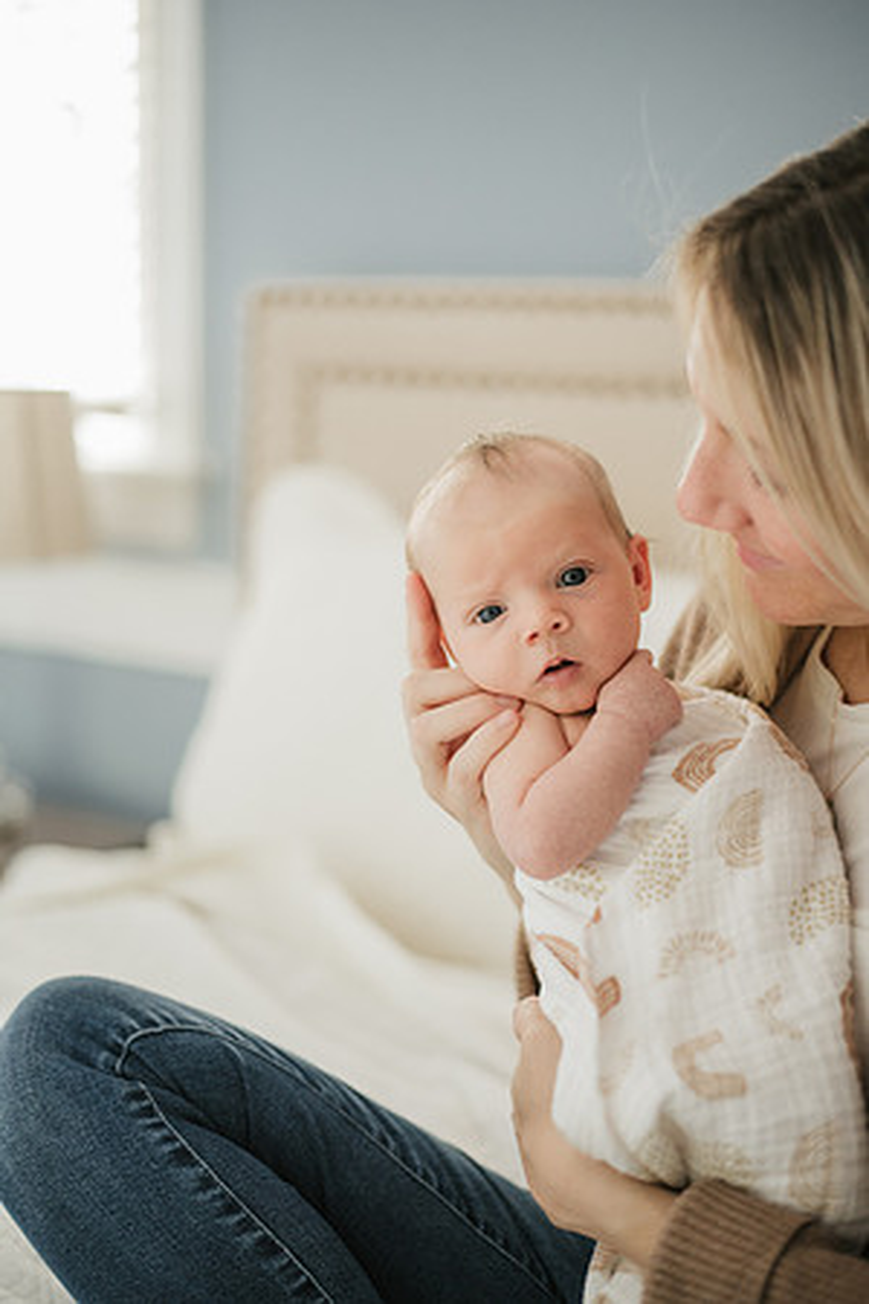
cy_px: 652
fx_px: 1810
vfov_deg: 39.6
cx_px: 434
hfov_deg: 27.0
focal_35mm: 50
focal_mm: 50
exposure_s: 1/250
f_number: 1.8
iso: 1250
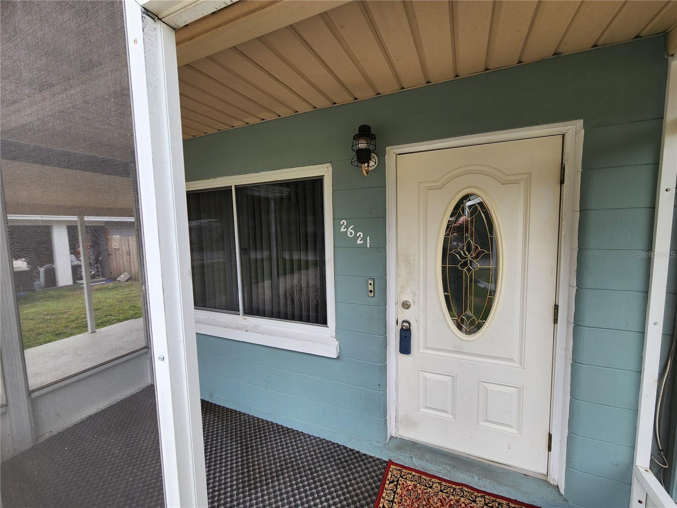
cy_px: 254
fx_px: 254
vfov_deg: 89.9
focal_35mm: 13
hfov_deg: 106.2
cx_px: 338
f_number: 2.2
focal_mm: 2.2
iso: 50
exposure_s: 1/265
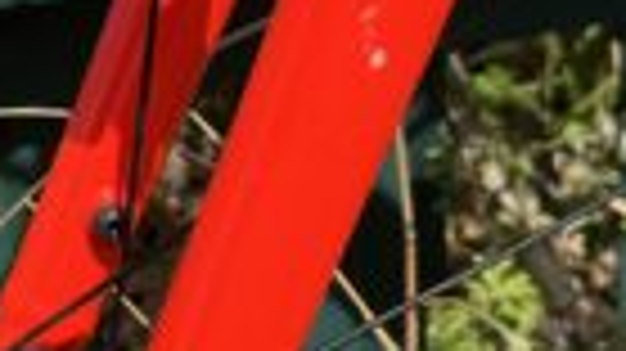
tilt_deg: -20.9
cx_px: 207
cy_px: 108
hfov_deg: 21.7
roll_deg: +5.8
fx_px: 1626
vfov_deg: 12.3
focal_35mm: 98
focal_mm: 5.1
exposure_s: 1/1458
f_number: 1.6
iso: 50
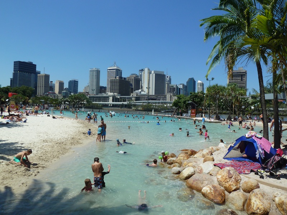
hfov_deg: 69.4
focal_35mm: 25
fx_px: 207
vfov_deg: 54.9
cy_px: 108
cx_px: 144
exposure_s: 1/500
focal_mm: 4.1
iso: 80
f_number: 5.6
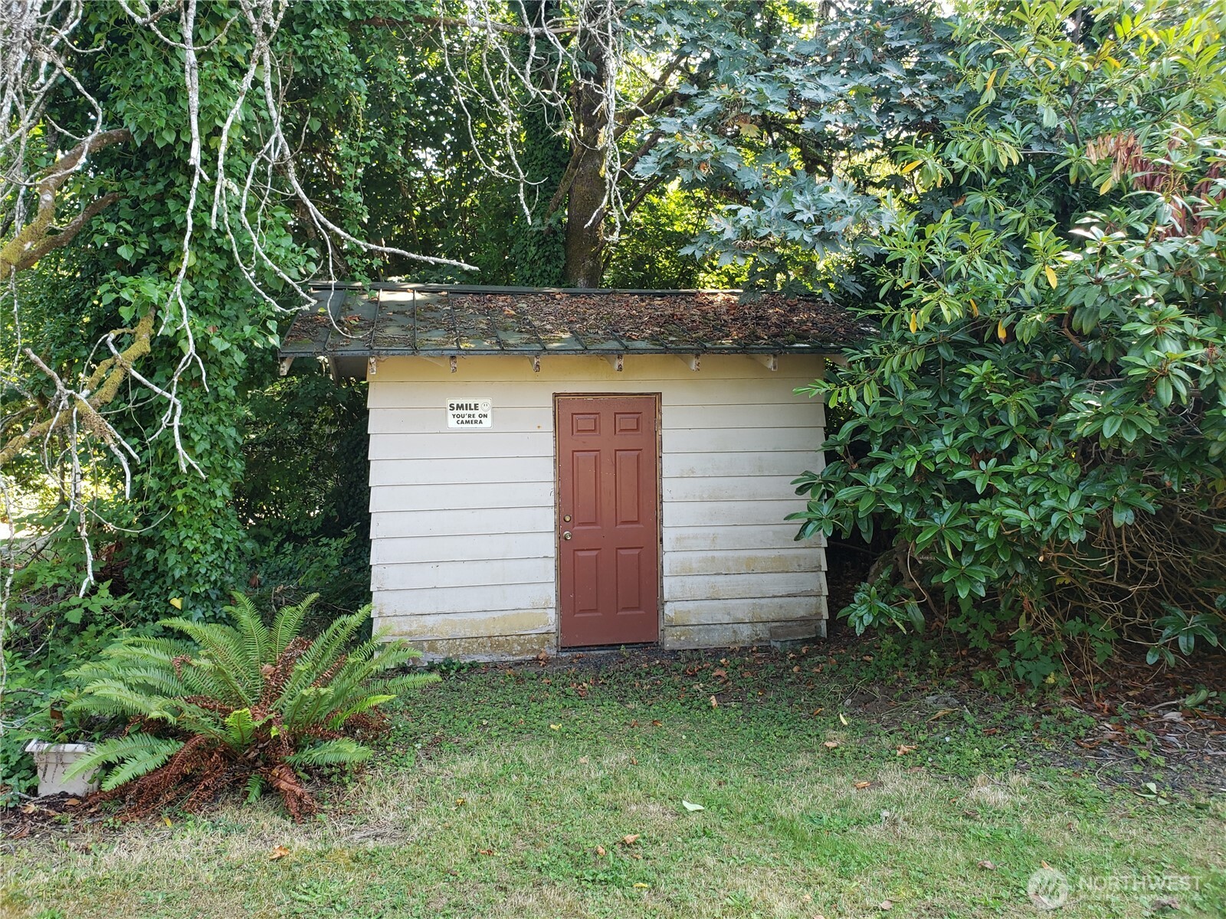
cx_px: 613
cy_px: 460
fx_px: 921
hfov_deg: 67.3
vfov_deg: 53.1
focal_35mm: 26
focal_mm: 4.3
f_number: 2.4
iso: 80
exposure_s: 1/100
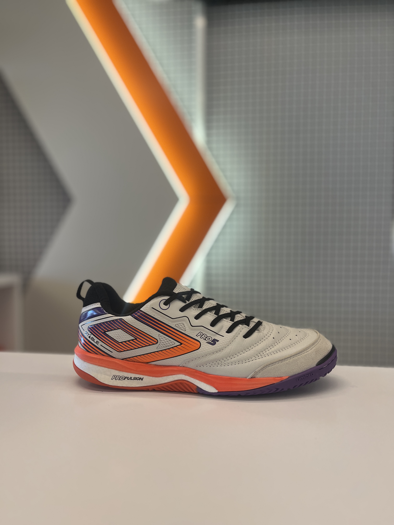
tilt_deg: -2.7
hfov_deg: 53.1
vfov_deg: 67.3
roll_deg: +0.7
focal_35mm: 26
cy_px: 262
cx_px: 197
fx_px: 395
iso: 100
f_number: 1.6
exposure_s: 1/120
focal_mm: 5.1
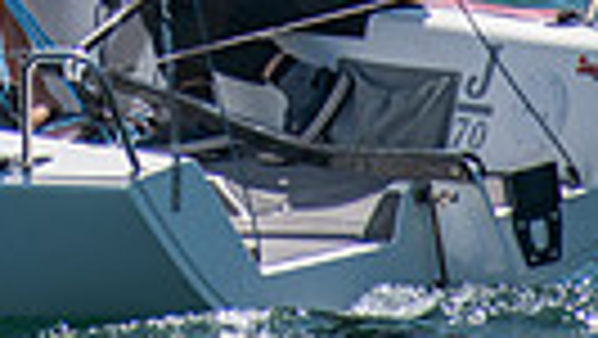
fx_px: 26068
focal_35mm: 1643
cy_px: -480
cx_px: -121
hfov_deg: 1.3
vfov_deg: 0.7
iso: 200
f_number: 6.3
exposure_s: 1/1250
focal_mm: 240
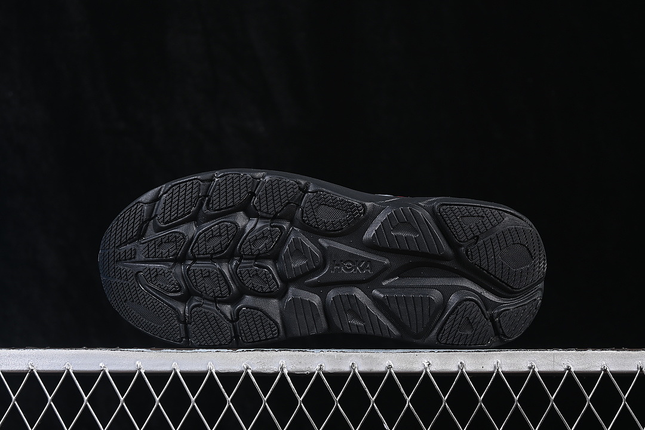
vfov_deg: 18.2
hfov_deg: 27.0
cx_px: 322
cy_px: 215
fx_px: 1344
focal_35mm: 75
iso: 160
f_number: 6.3
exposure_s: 1/60
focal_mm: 50
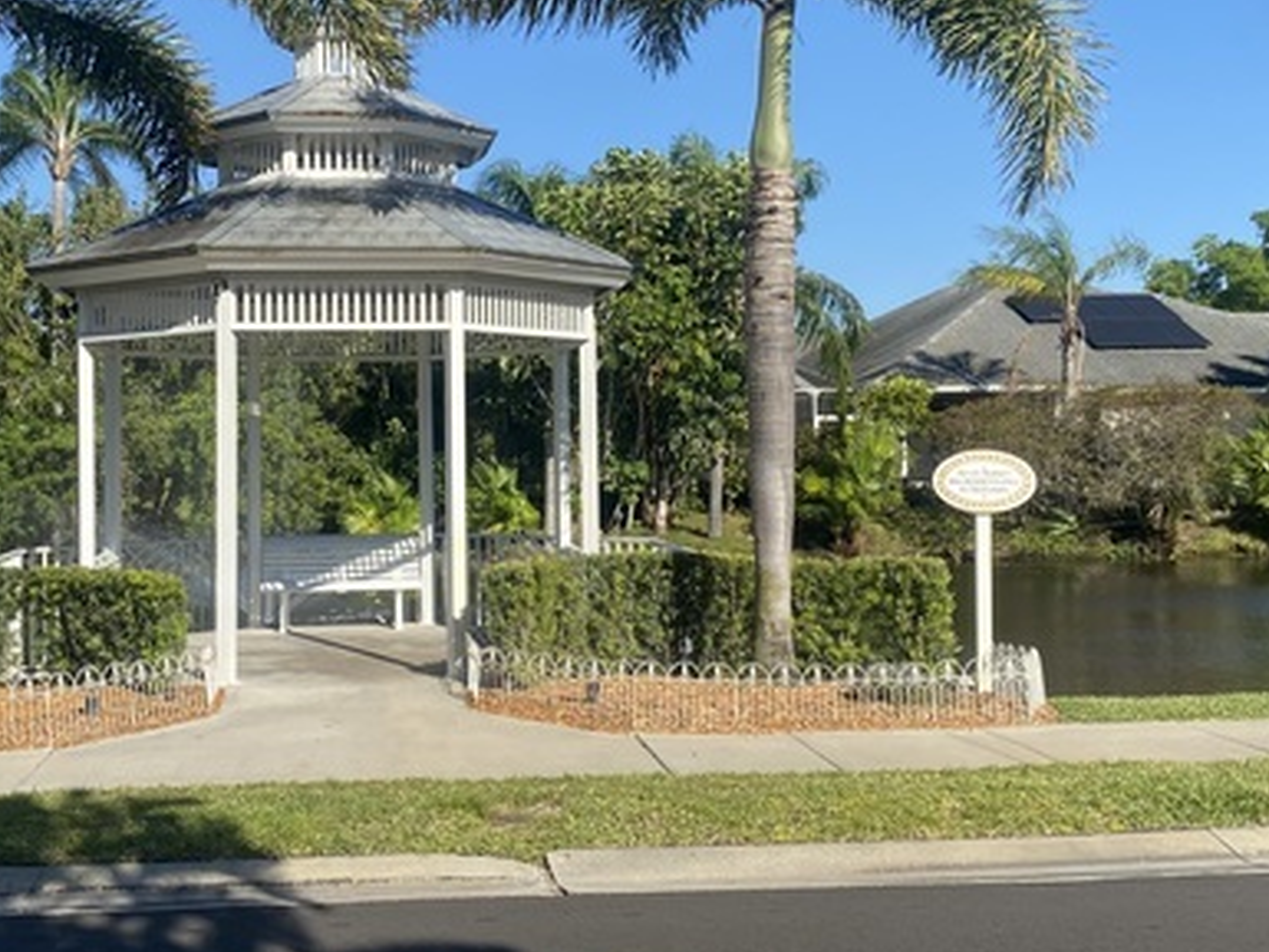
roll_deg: -0.9
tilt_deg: +0.8
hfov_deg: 41.6
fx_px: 1650
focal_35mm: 45
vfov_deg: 32.1
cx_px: 443
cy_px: 399
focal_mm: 4.25
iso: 32
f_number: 1.8
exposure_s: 1/2571
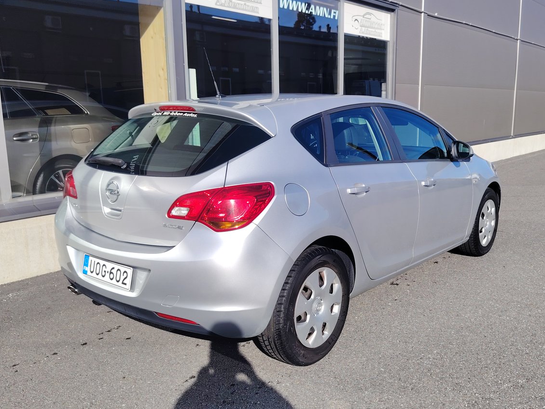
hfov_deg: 53.9
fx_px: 535
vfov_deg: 41.8
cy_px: 209
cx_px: 289
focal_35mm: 34
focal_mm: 5.25
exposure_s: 1/933
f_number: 1.75
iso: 100
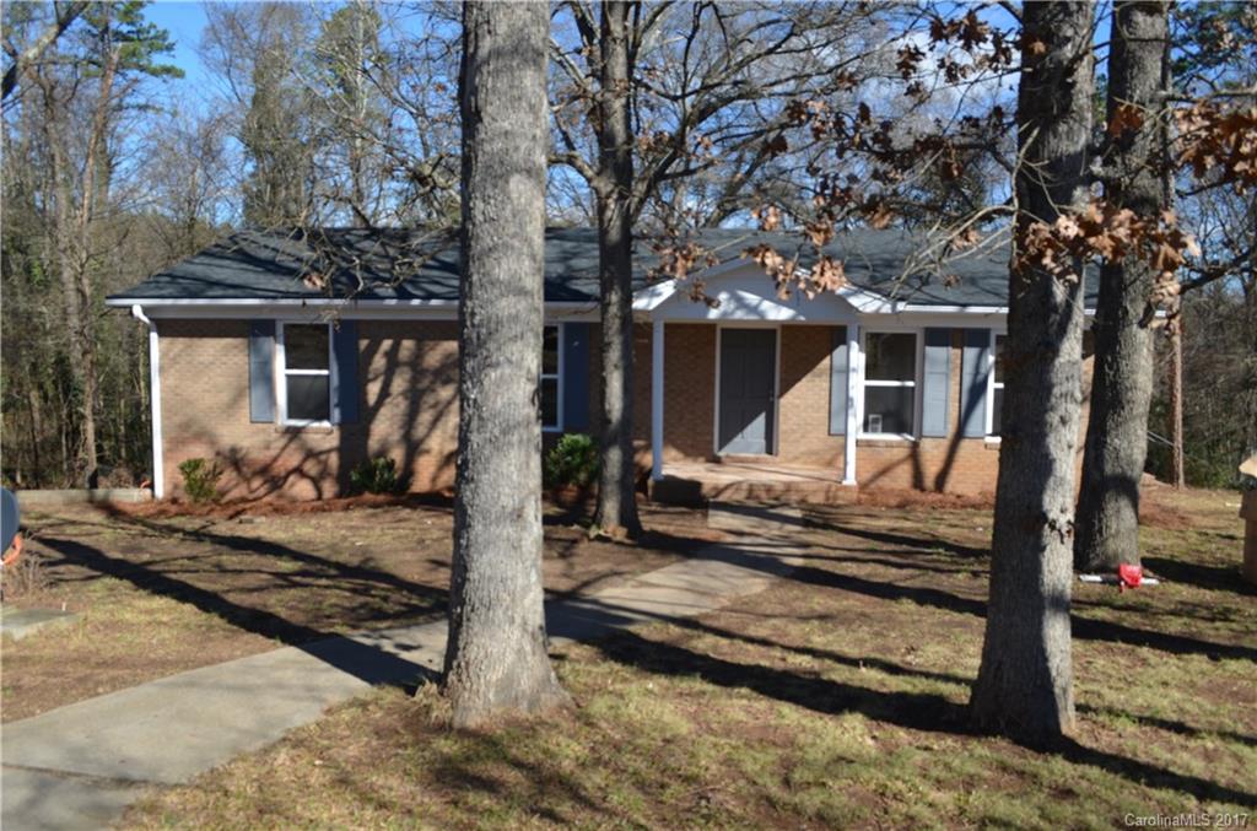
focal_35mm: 27
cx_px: 628
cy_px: 416
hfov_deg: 67.5
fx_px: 940
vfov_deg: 47.7
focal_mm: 18
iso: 125
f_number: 8
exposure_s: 1/250
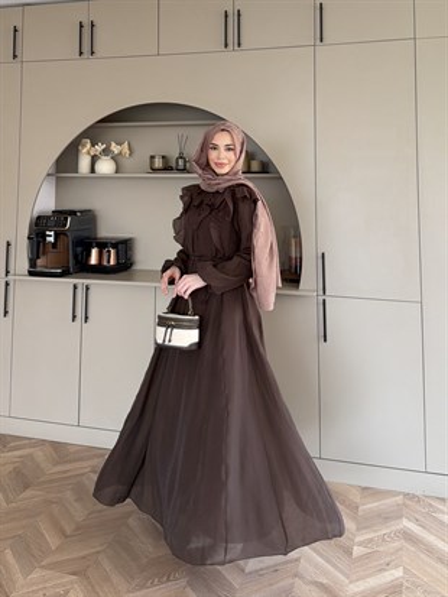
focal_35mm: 24
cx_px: 224
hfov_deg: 56.8
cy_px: 298
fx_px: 414
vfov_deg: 71.6
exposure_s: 1/246
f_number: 1.78
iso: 250
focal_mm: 6.76
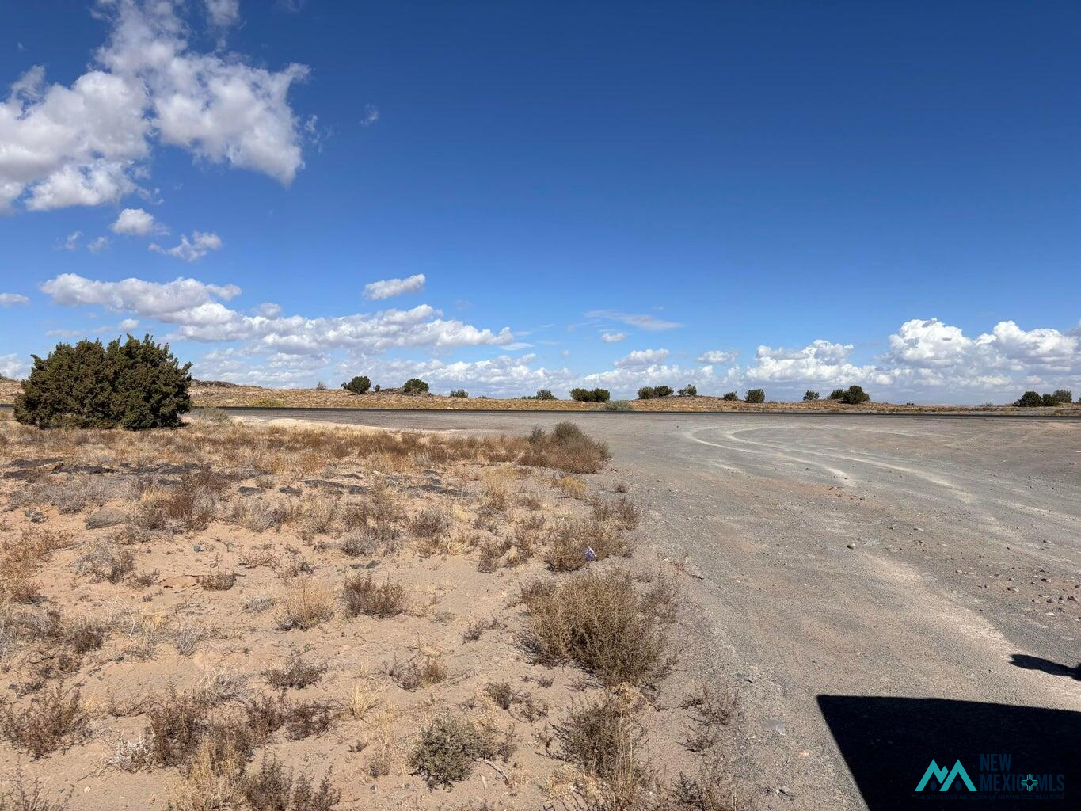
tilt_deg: -0.4
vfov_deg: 53.1
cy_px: 406
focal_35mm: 26
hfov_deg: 67.3
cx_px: 540
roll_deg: -0.6
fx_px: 812
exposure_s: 1/6329
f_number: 1.6
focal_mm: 5.96
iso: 50
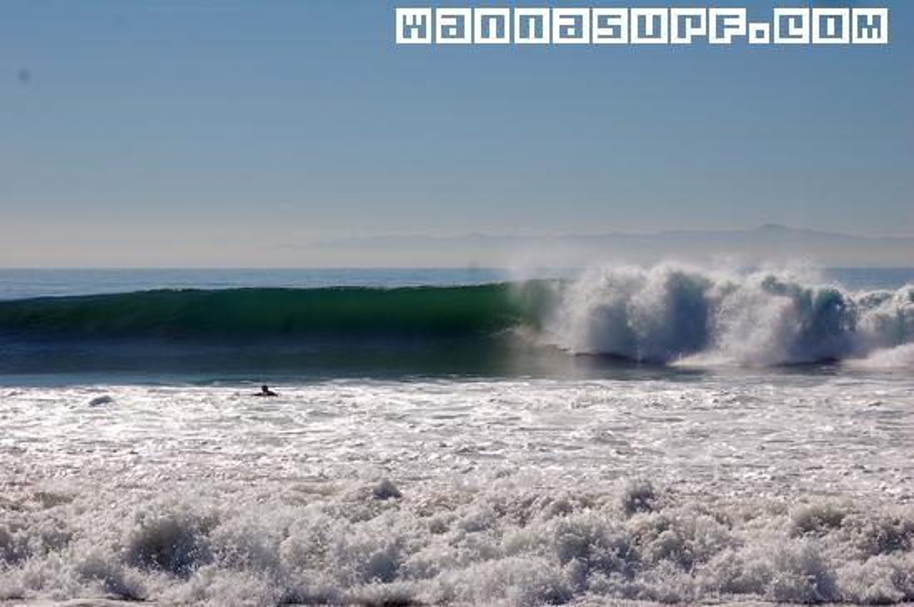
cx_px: 457
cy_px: 304
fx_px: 2663
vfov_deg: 13.0
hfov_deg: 19.5
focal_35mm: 105
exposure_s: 1/1250
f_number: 9
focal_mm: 70
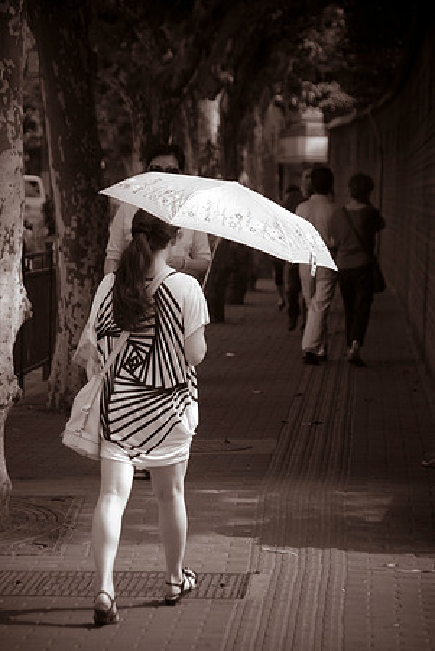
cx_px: 218
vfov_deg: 12.2
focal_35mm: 168
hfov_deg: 8.2
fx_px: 3038
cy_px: 326
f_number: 5.6
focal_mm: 112
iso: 200
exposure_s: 1/250
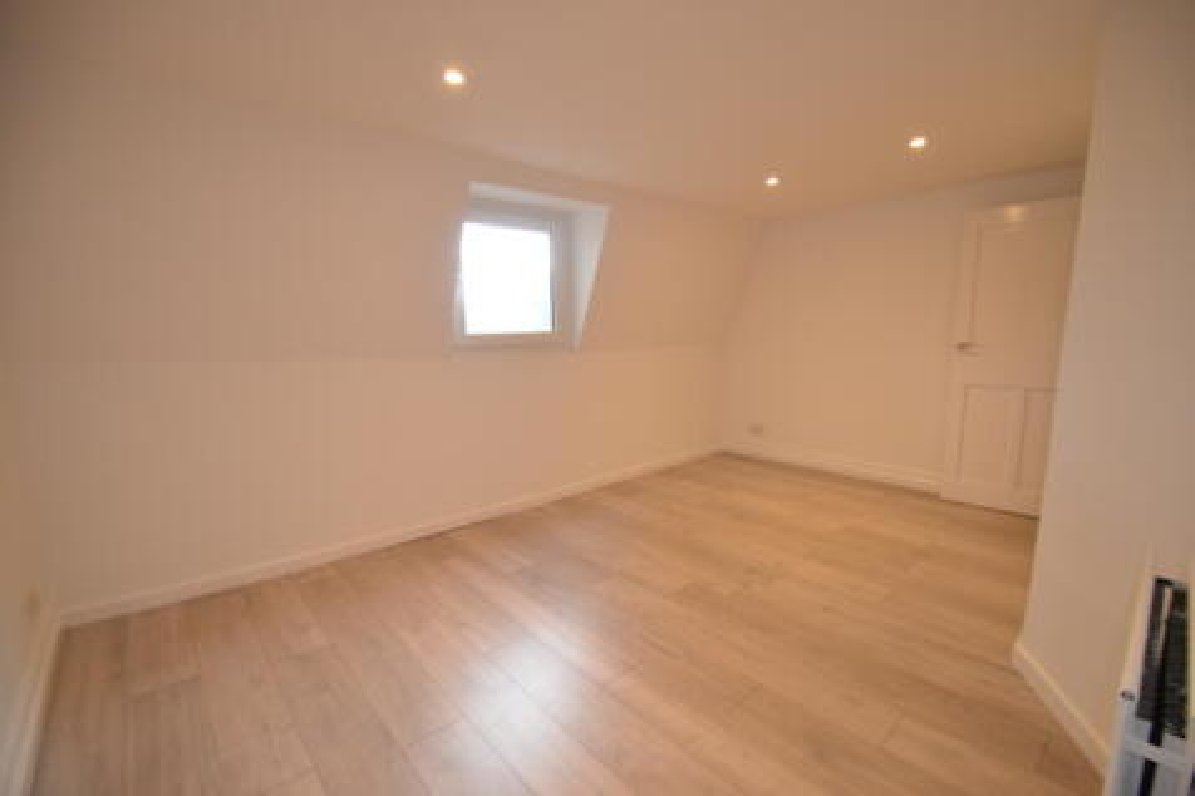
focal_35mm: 15
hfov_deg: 100.4
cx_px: 598
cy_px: 398
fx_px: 498
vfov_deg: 77.3
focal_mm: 10
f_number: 3.5
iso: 450
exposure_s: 1/60
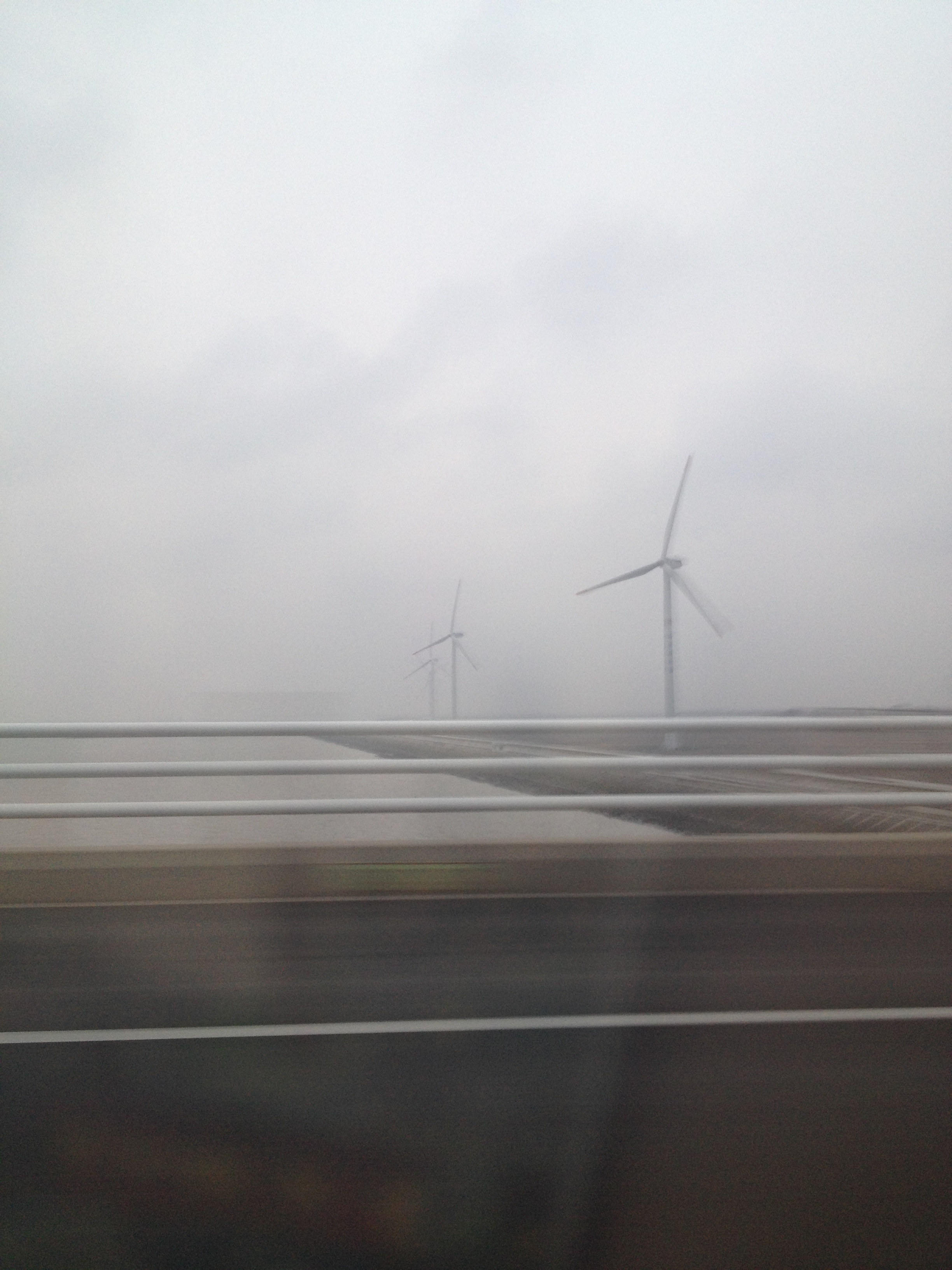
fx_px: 1283
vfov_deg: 52.6
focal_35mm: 35
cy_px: 635
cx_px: 476
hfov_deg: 40.7
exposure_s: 1/20
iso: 80
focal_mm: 4.28
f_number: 2.4
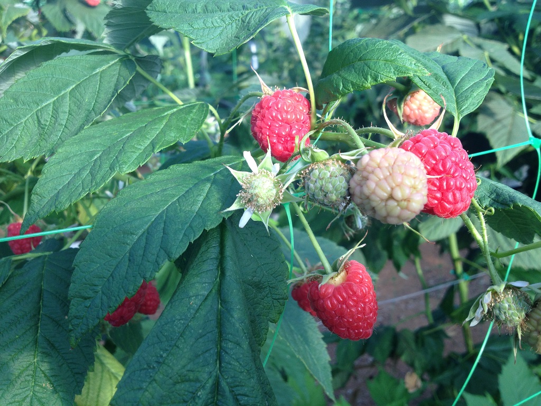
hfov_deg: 52.6
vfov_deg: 40.7
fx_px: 547
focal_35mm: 35
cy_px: 203
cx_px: 270
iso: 50
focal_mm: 4.28
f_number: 2.4
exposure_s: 1/120
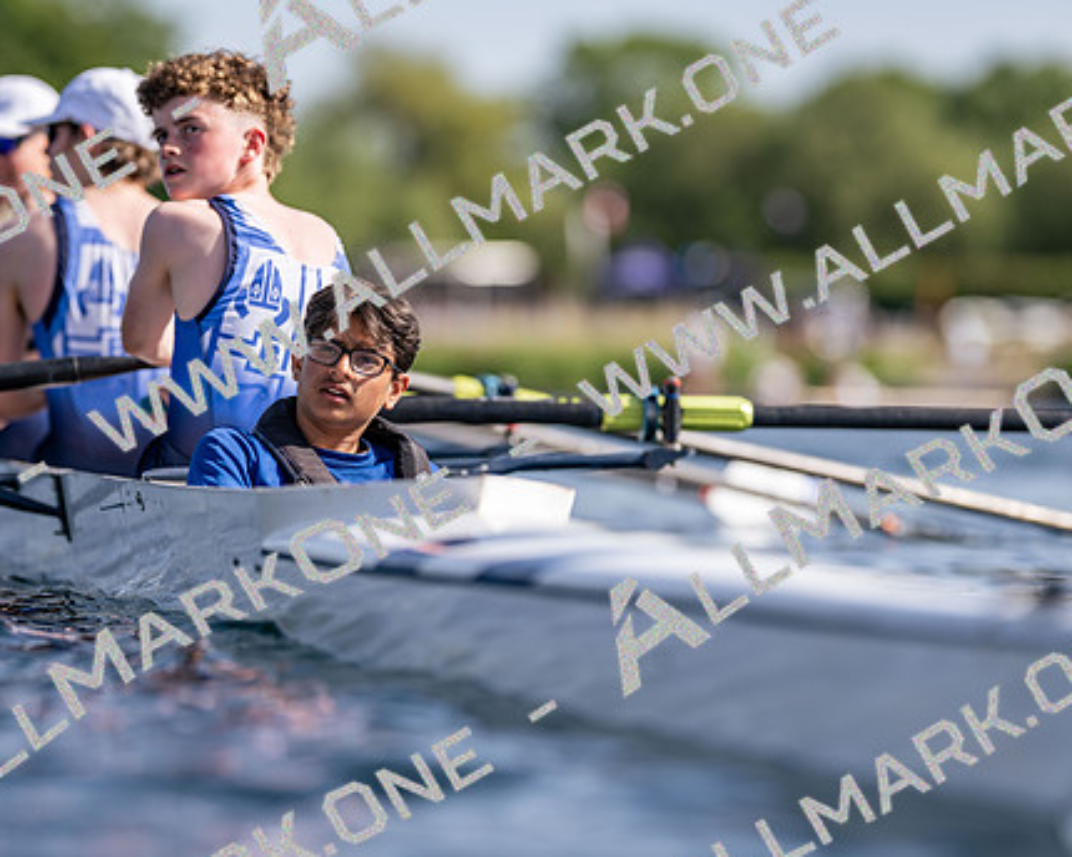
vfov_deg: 9.0
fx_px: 5425
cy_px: 460
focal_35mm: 171
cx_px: 396
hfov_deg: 11.3
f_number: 1.8
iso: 64
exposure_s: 1/4000
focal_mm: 135
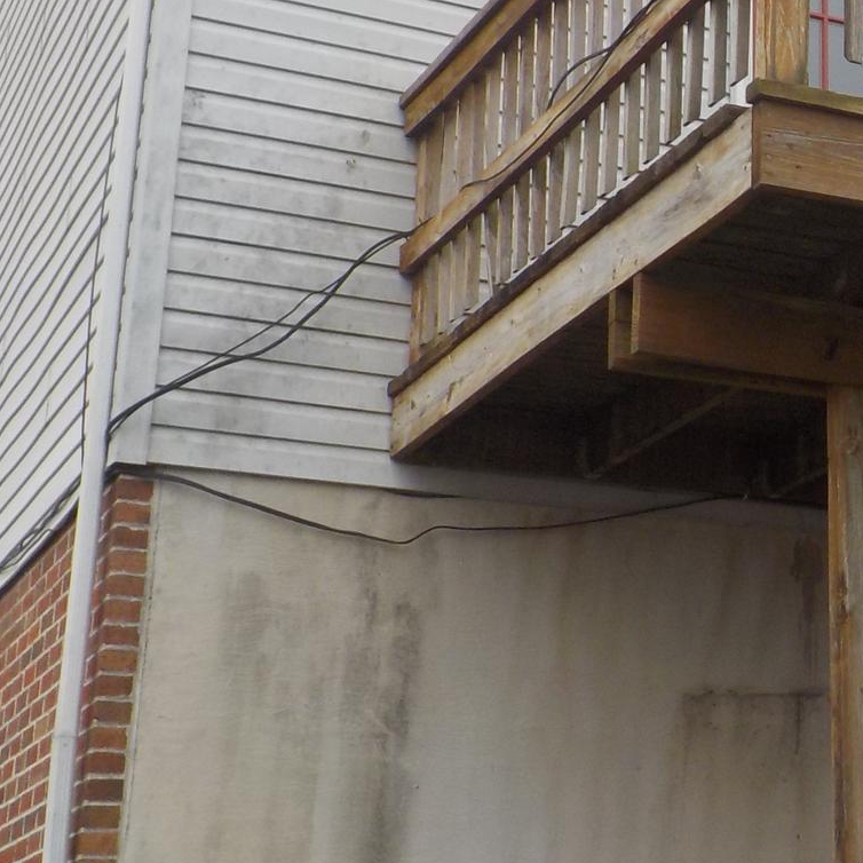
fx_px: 2031
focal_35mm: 72
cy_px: 264
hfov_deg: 22.4
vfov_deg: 23.8
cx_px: 987
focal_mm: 4.1
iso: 125
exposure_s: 1/200
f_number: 3.3
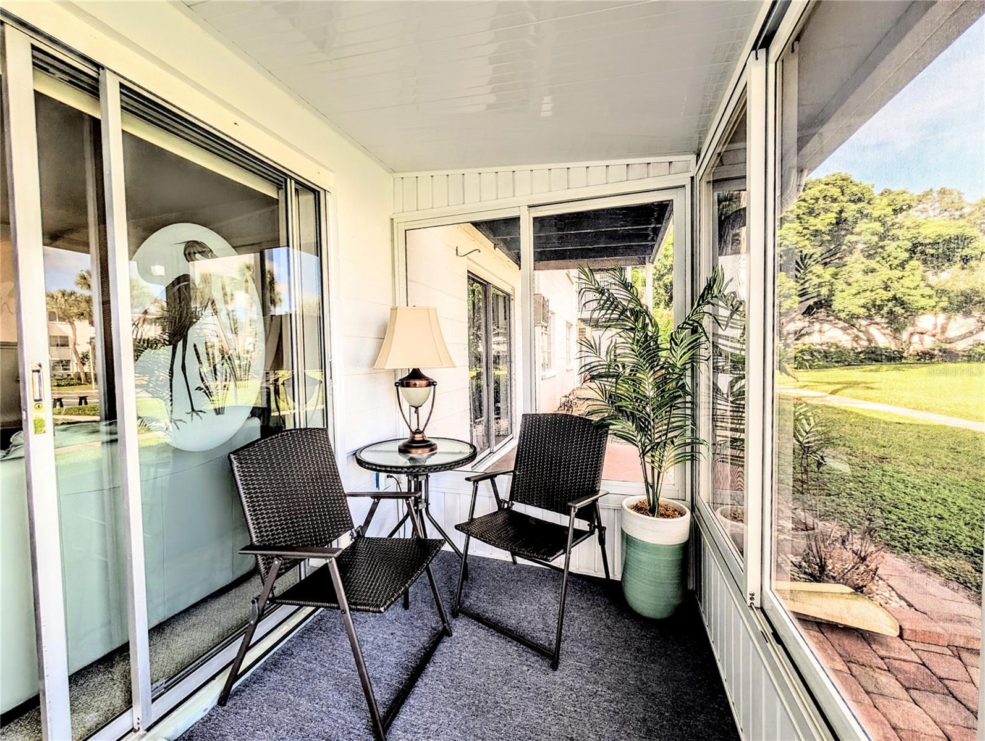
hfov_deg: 110.5
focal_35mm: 12
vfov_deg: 94.6
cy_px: 370
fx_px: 342
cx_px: 492
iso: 49
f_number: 1.7
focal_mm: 2.02
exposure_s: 1/115
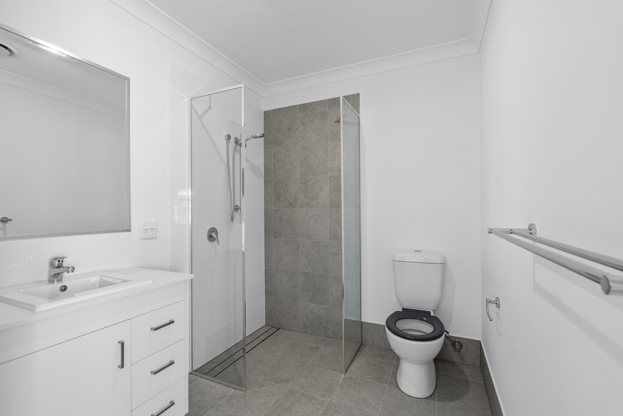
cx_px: 312
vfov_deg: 73.8
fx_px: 277
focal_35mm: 16
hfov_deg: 96.7
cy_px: 208
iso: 200
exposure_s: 1/3
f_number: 8
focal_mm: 16
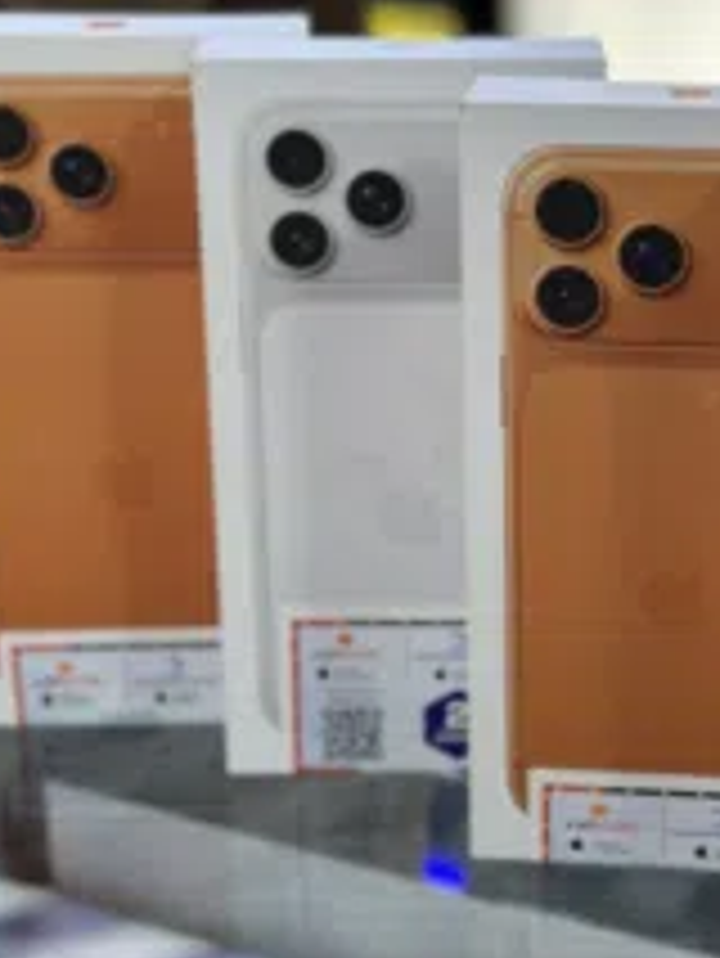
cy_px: 463
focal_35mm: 90
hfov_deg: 16.3
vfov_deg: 21.8
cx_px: 576
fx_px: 2493
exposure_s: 1/106
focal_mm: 6.86
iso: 64
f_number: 1.78
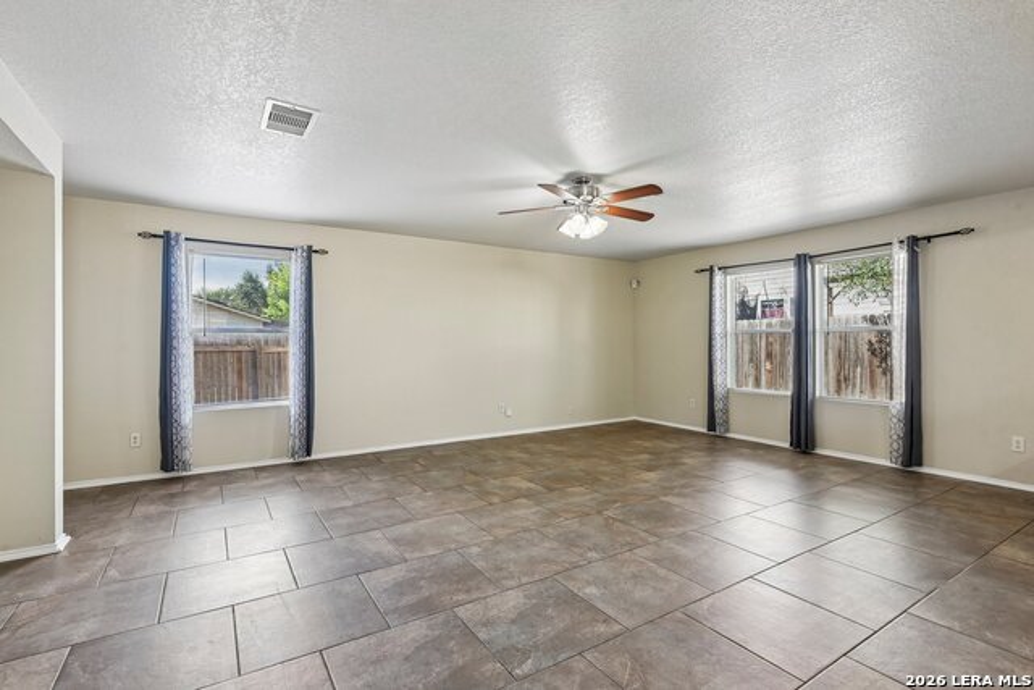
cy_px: 345
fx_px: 488
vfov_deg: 70.5
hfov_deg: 93.3
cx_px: 517
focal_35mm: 17
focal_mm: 17
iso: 800
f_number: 8
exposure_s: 1/15
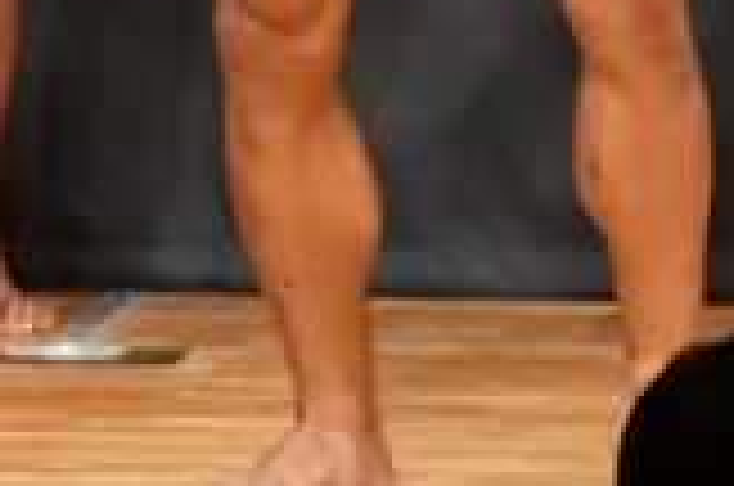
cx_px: -133
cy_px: -351
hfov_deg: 1.6
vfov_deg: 1.1
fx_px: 26148
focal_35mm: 1285
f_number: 5.6
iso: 12800
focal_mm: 180
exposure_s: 1/400
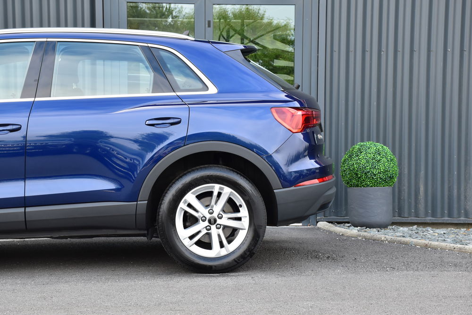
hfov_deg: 27.0
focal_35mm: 75
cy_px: 158
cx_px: 236
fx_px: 983
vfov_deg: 18.2
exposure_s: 1/60
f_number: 8
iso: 560
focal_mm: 50
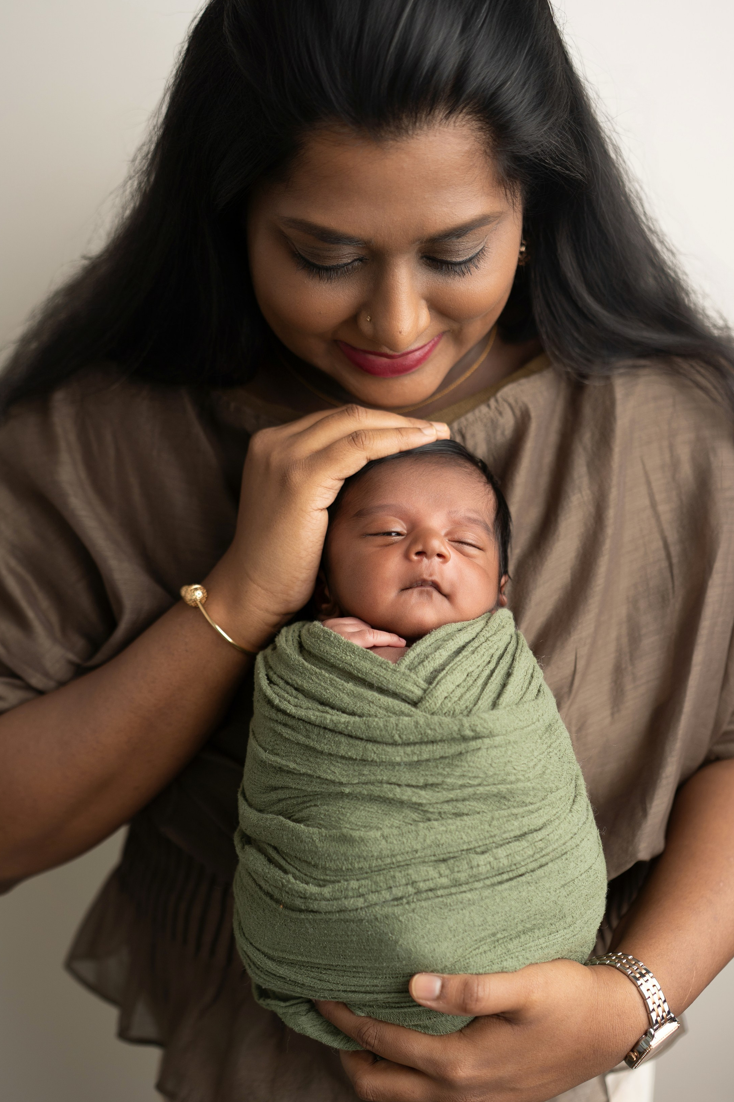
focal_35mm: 44
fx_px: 1346
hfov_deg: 30.5
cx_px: 399
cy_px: 565
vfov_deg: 44.5
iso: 125
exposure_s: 1/200
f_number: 2.2
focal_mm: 35
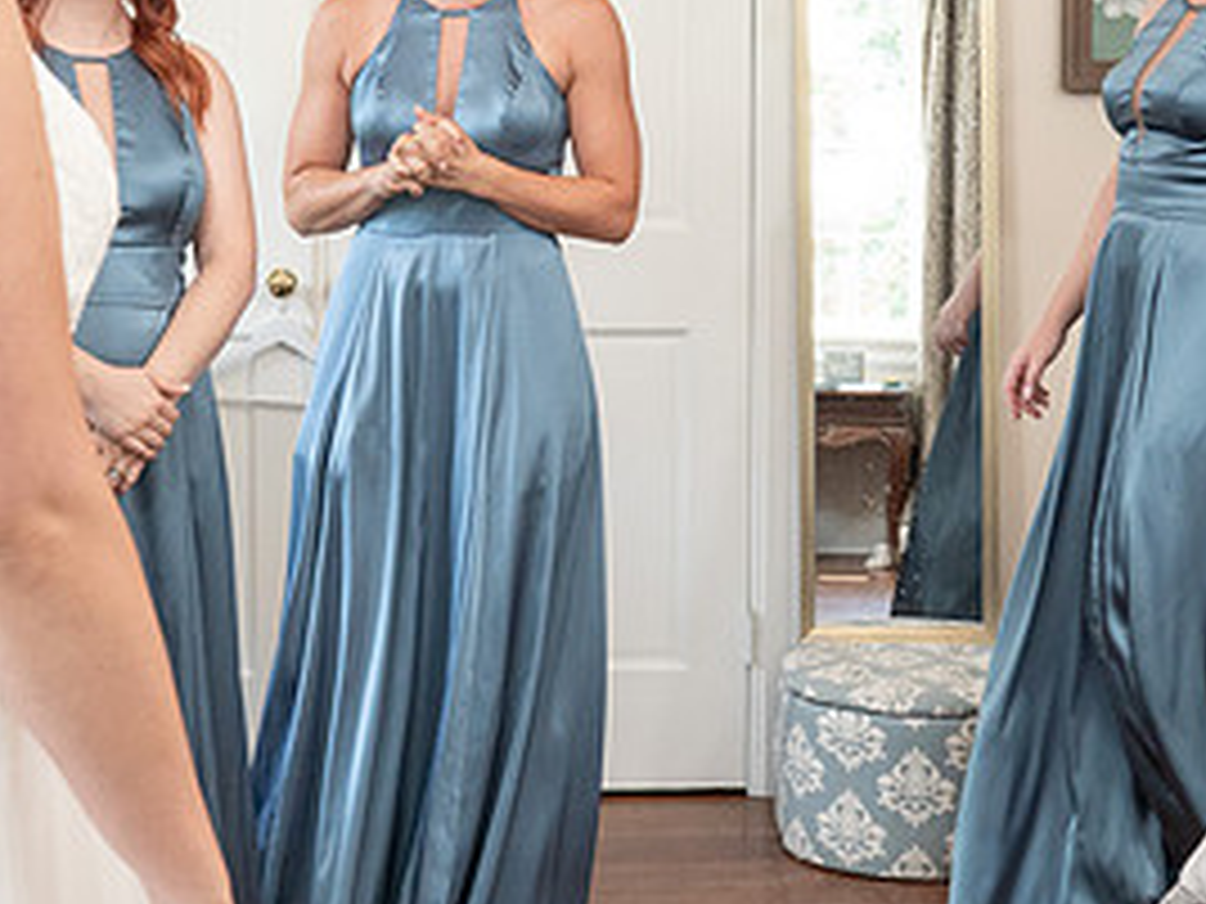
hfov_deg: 23.2
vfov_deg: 17.4
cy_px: 167
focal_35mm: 84
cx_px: 374
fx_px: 2927
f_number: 6.3
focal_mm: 35
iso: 2000
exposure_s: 1/200
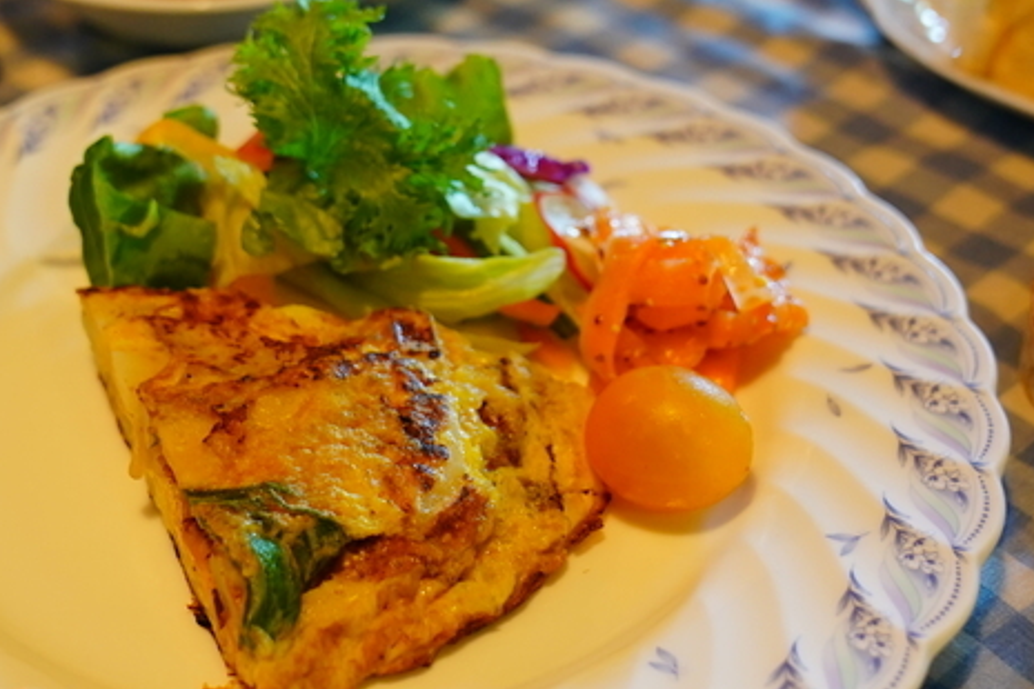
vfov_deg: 21.7
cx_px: 527
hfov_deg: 32.4
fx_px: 1781
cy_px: 187
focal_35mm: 62
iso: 1000
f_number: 2.8
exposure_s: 1/30
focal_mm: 24
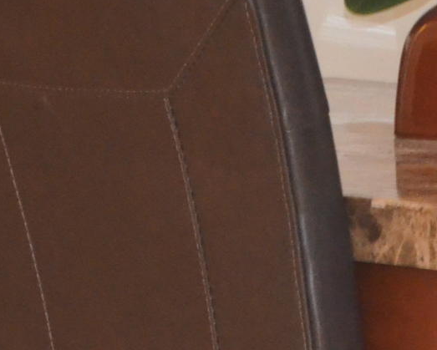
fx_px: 8127
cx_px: 674
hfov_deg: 3.1
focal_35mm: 628
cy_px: 472
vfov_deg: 2.5
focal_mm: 78
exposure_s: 1/60
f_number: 5.6
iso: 2500
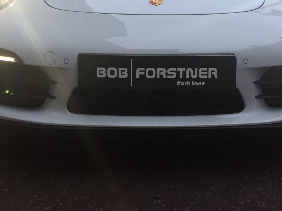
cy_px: 44
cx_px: 161
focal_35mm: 50
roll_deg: +1.3
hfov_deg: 38.1
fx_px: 407
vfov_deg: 28.5
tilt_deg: -6.6
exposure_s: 1/33
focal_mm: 4.15
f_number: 2.2
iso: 32
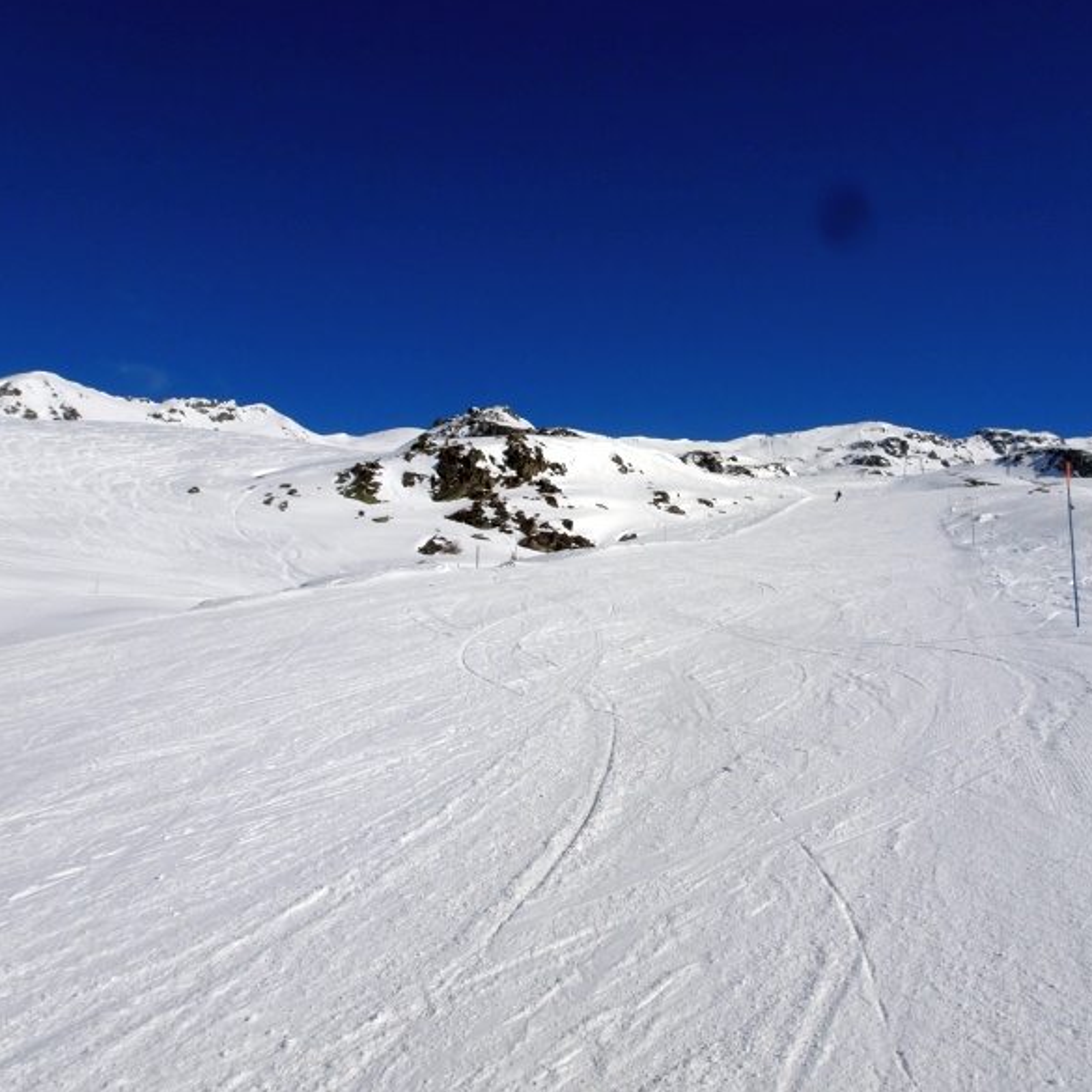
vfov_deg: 55.6
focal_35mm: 29
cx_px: 683
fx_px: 1035
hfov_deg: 55.0
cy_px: 551
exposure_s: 1/2000
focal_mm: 4.1
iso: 80
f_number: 5
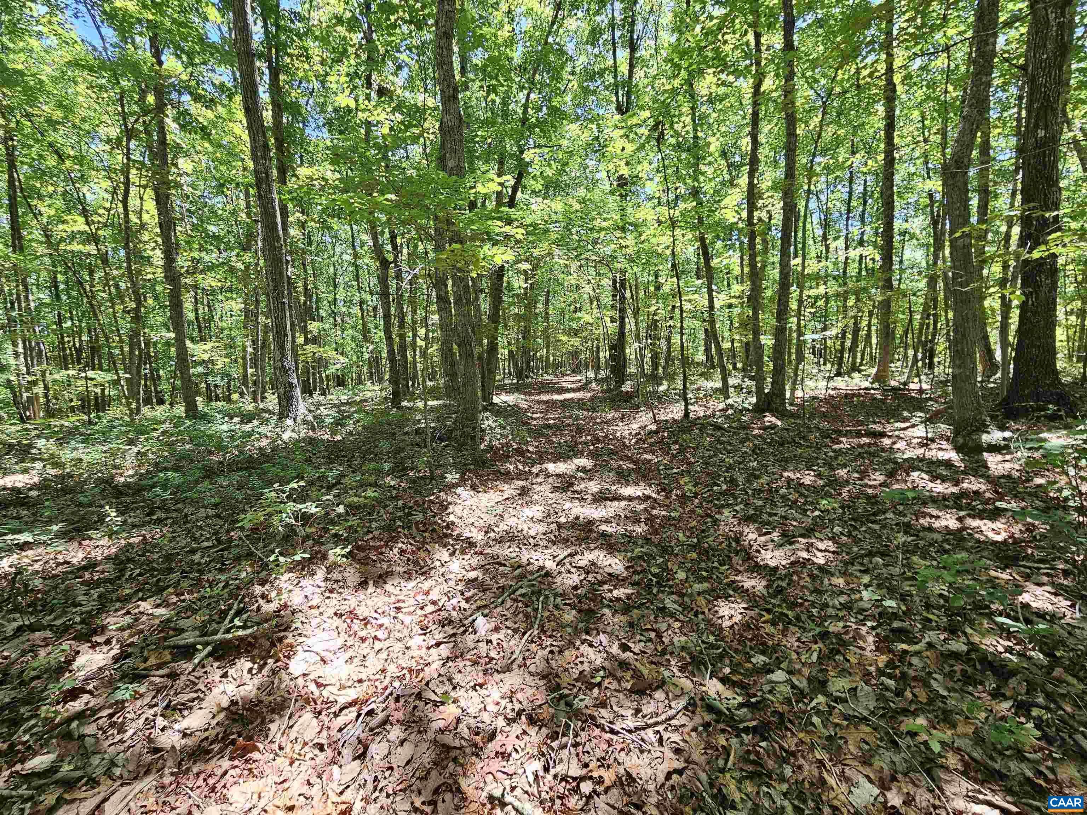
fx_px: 408
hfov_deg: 106.2
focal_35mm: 13
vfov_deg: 89.9
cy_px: 408
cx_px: 544
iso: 64
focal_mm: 2.2
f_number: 2.2
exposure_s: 1/120
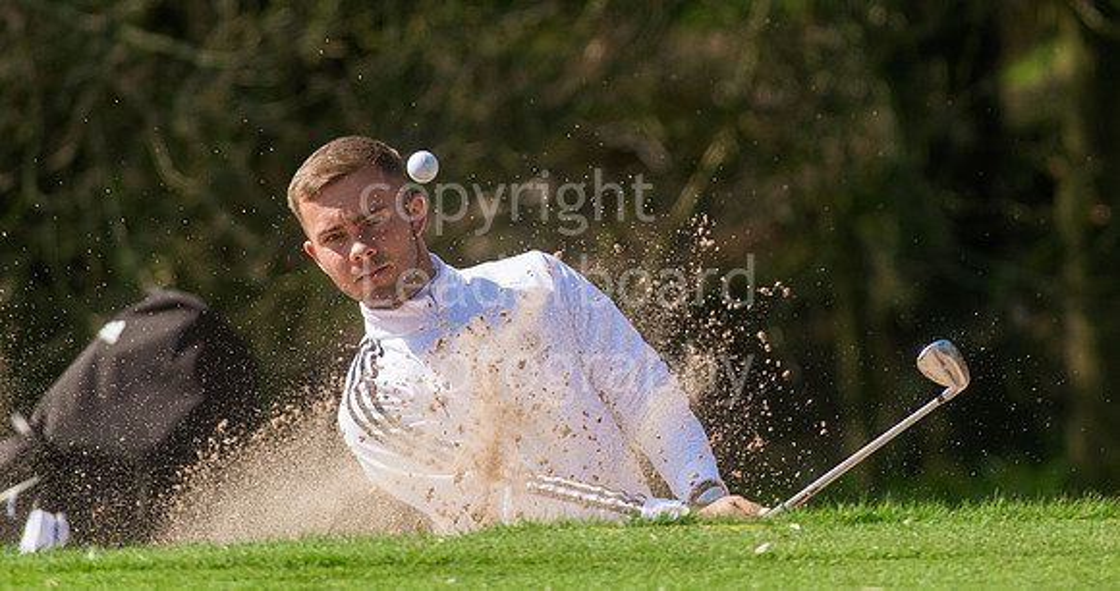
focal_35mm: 679
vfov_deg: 1.7
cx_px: 758
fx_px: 19876
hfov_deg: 3.2
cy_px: 72
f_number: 5.6
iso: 400
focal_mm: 300
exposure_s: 1/4000
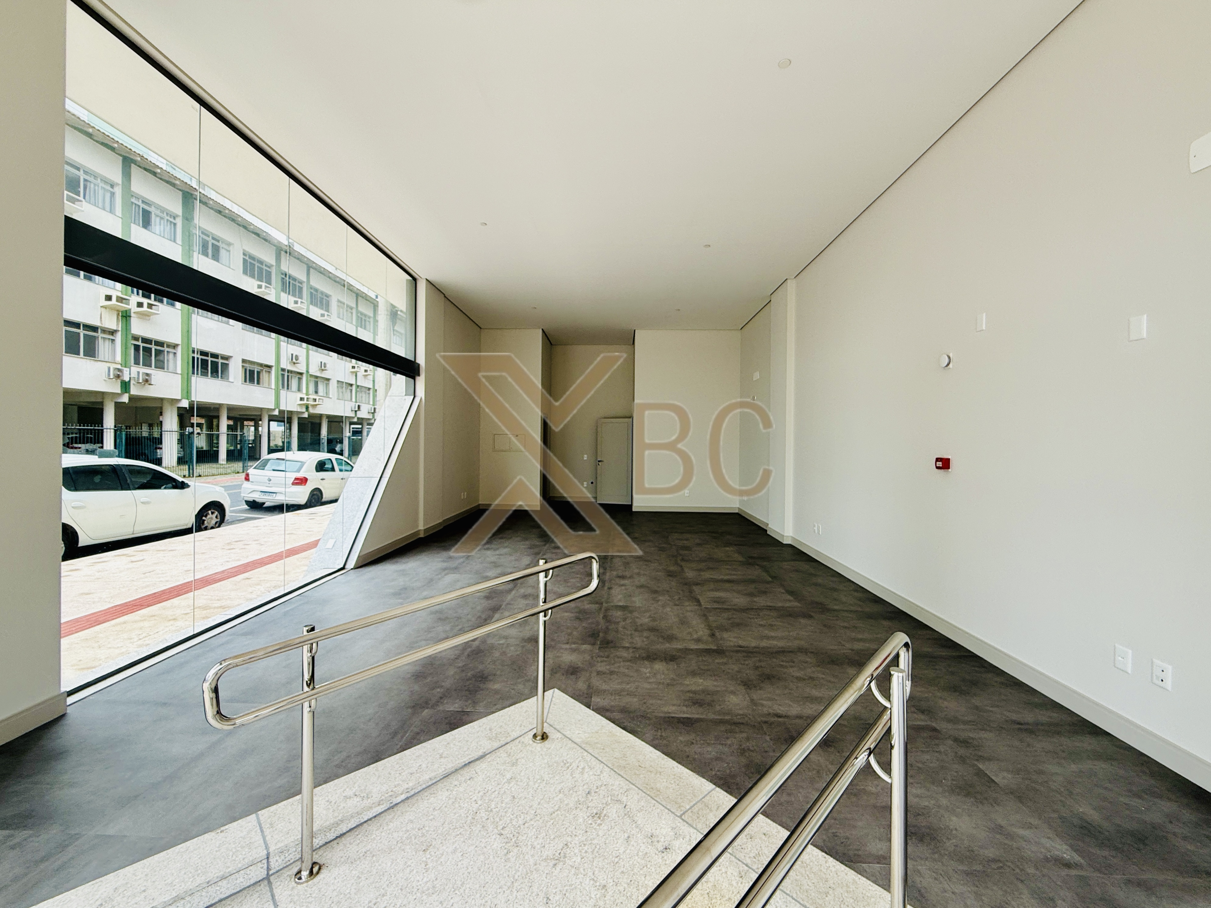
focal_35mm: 14
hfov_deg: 102.1
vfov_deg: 85.7
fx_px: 490
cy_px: 454
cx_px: 606
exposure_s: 1/214
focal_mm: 2.22
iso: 50
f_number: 2.2
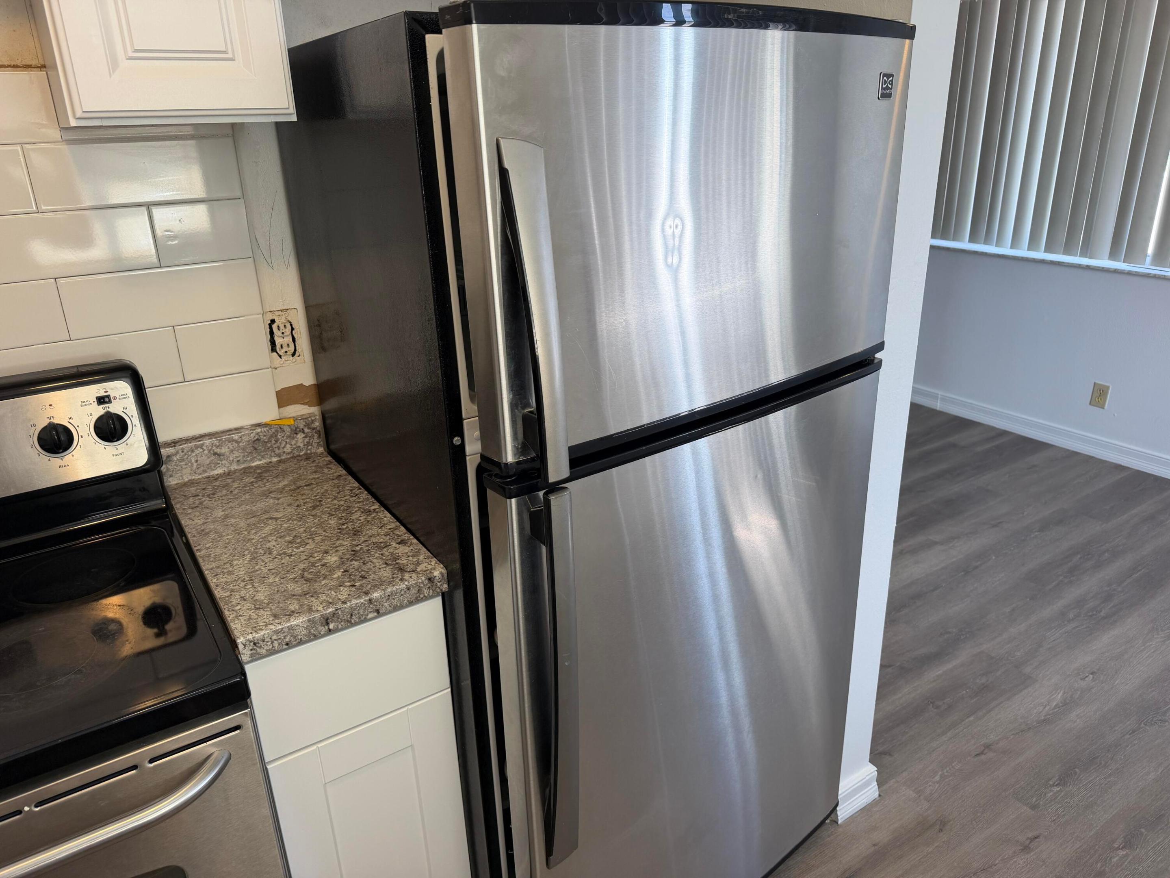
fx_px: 811
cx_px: 585
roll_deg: +2.0
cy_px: 439
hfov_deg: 71.6
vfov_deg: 56.8
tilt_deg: -21.1
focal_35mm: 24
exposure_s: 1/127
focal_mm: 6.76
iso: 80
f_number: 1.78
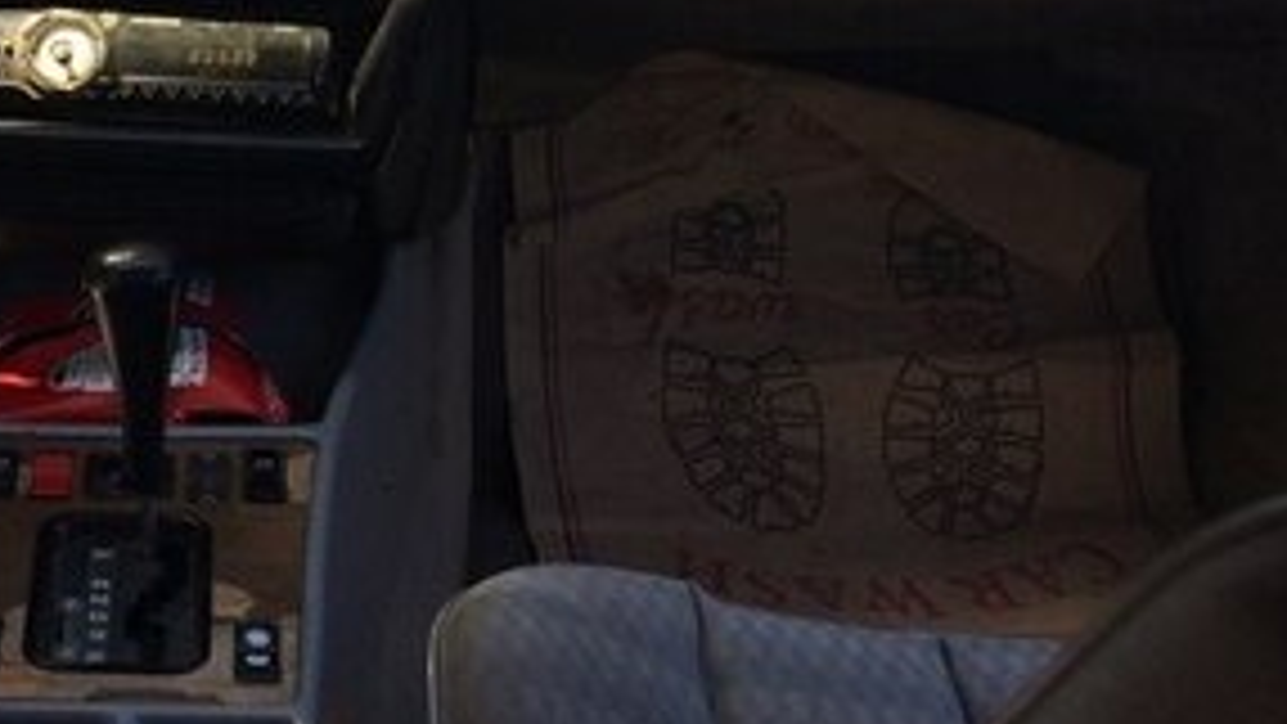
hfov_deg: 27.5
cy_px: -155
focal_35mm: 73
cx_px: 45
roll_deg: +0.0
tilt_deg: -16.2
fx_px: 2492
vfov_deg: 15.9
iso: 32
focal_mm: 4.15
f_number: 2.2
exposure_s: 1/366
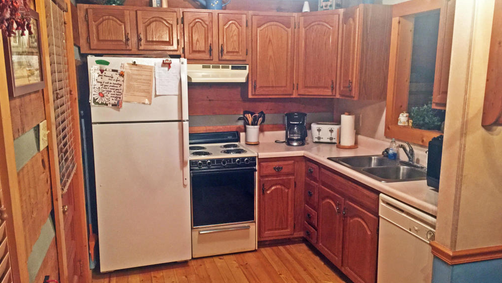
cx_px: 248
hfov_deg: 61.0
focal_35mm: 32
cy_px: 156
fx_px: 426
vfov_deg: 36.7
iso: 125
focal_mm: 4.15
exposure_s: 1/10
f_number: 2.2
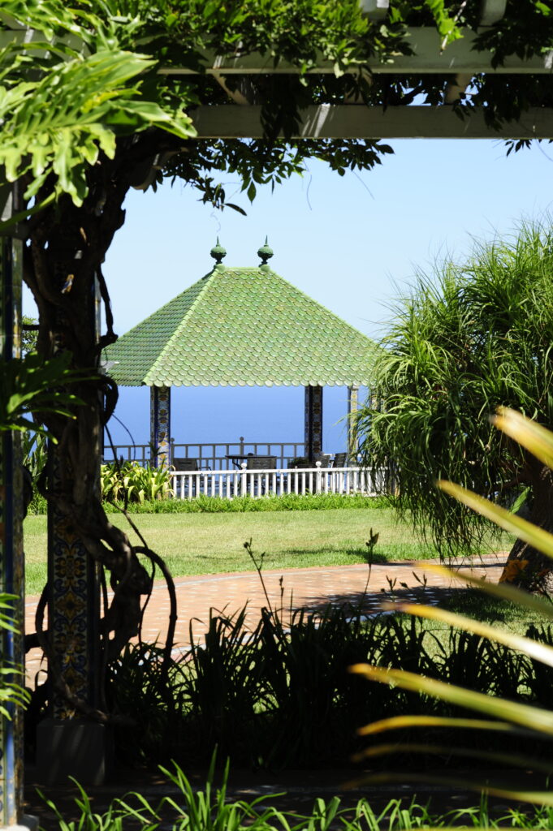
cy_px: 416
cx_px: 276
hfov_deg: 16.0
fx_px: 1962
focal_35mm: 85
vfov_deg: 23.9
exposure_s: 1/250
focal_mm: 85
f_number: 11
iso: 250
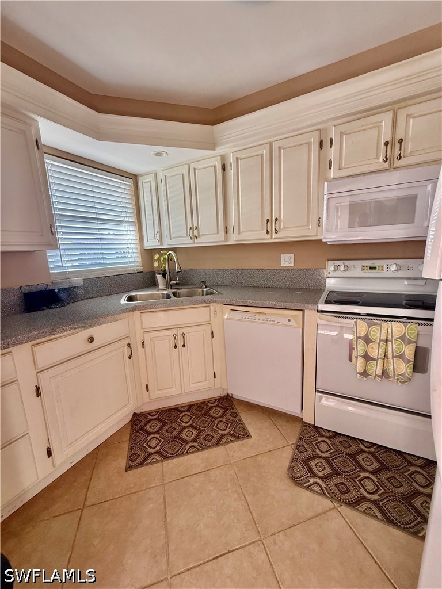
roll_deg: +3.6
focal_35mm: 14
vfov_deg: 102.1
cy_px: 294
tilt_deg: -8.0
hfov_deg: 85.7
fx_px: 238
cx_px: 221
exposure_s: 1/99
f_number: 2.2
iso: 200
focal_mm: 2.22
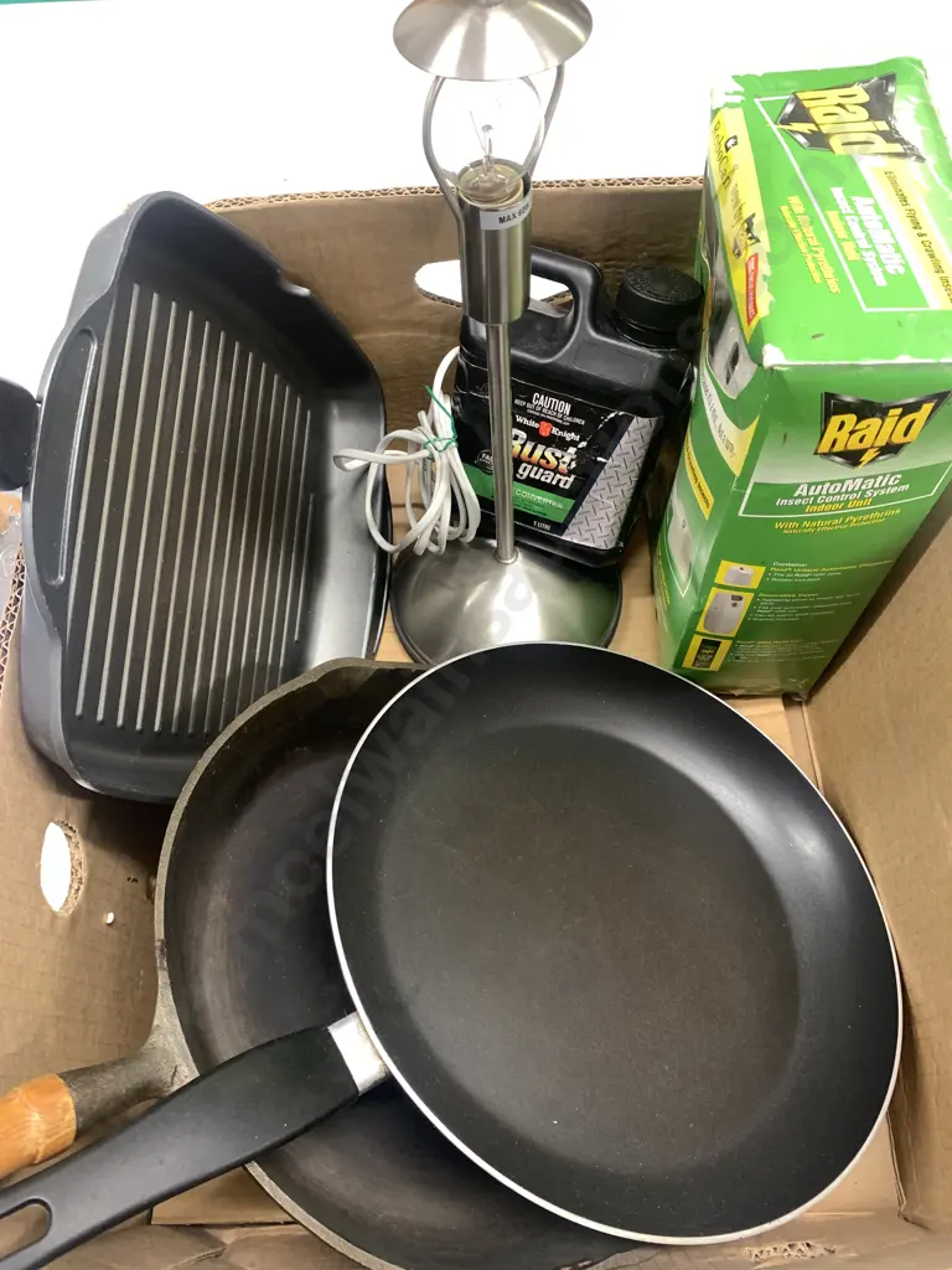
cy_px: 635
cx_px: 476
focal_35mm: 26
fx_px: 953
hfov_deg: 53.1
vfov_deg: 67.3
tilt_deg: -63.7
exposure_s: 1/50
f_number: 1.8
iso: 200
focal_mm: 4.25
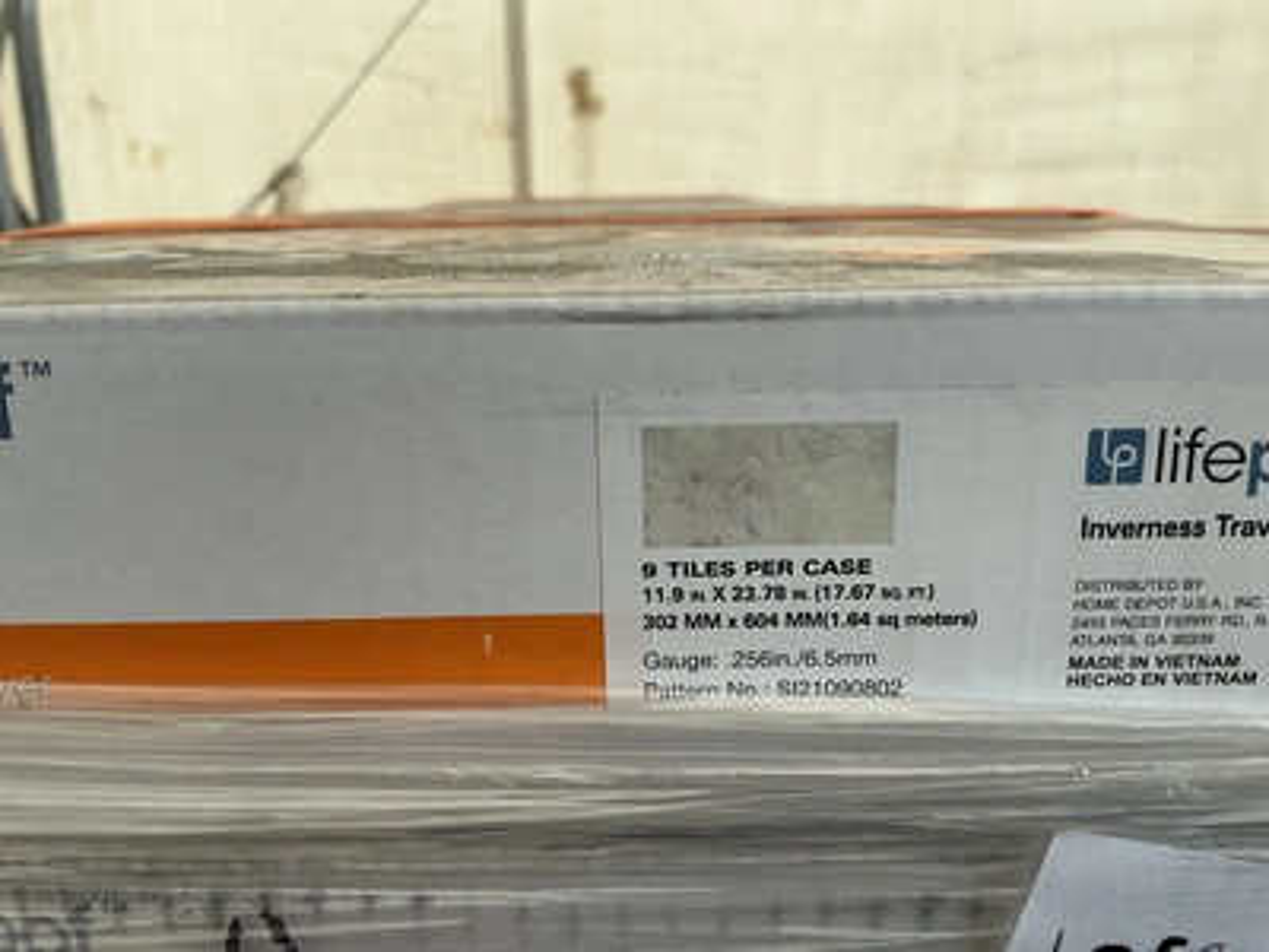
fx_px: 1026
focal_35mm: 28
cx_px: 634
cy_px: 476
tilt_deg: -15.0
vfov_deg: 49.7
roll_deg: +0.7
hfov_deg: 63.4
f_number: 1.8
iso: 20
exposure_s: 1/122
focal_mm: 3
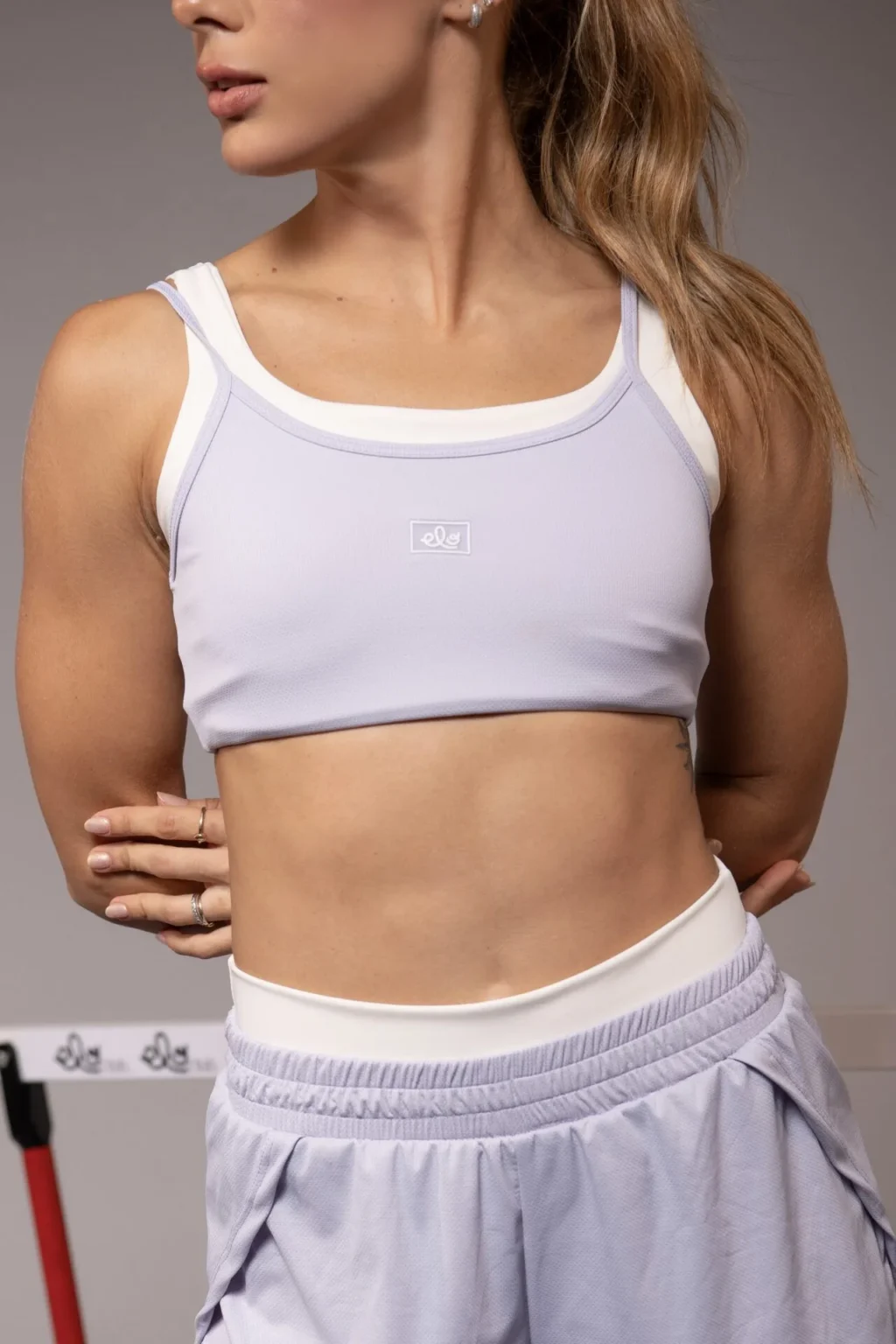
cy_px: 672
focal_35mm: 70
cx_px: 448
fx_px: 2613
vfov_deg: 28.8
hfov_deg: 19.5
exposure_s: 1/200
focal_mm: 70
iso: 160
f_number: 5
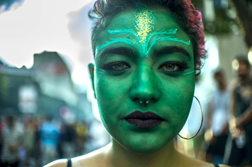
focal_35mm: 35
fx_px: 245
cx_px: 126
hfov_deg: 54.5
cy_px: 84
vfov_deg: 37.8
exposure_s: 1/800
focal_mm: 35
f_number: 1.8
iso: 160
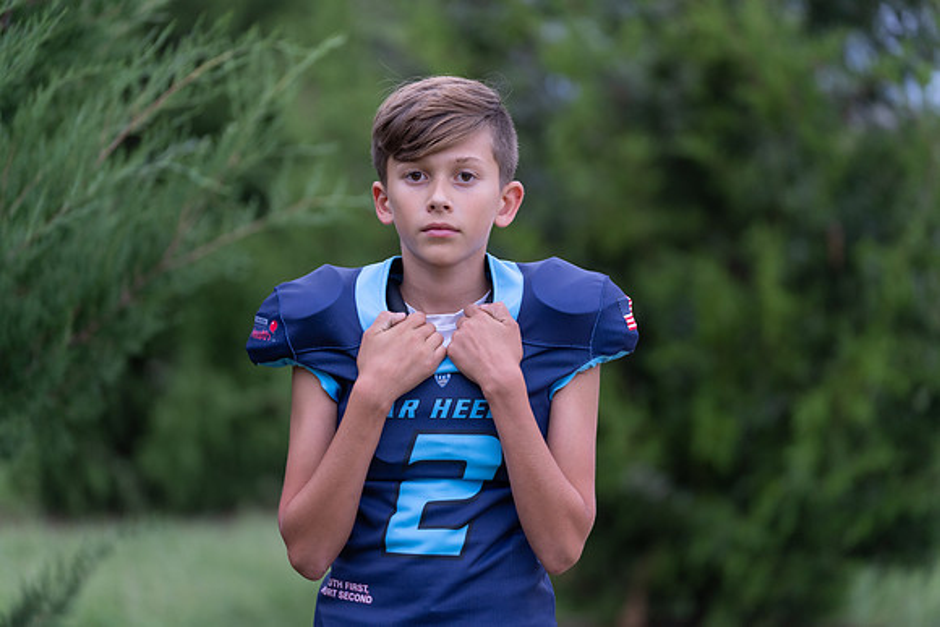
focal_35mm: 135
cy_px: 314
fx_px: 3526
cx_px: 470
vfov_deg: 10.2
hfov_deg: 15.2
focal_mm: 135
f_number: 2.8
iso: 500
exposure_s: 1/320
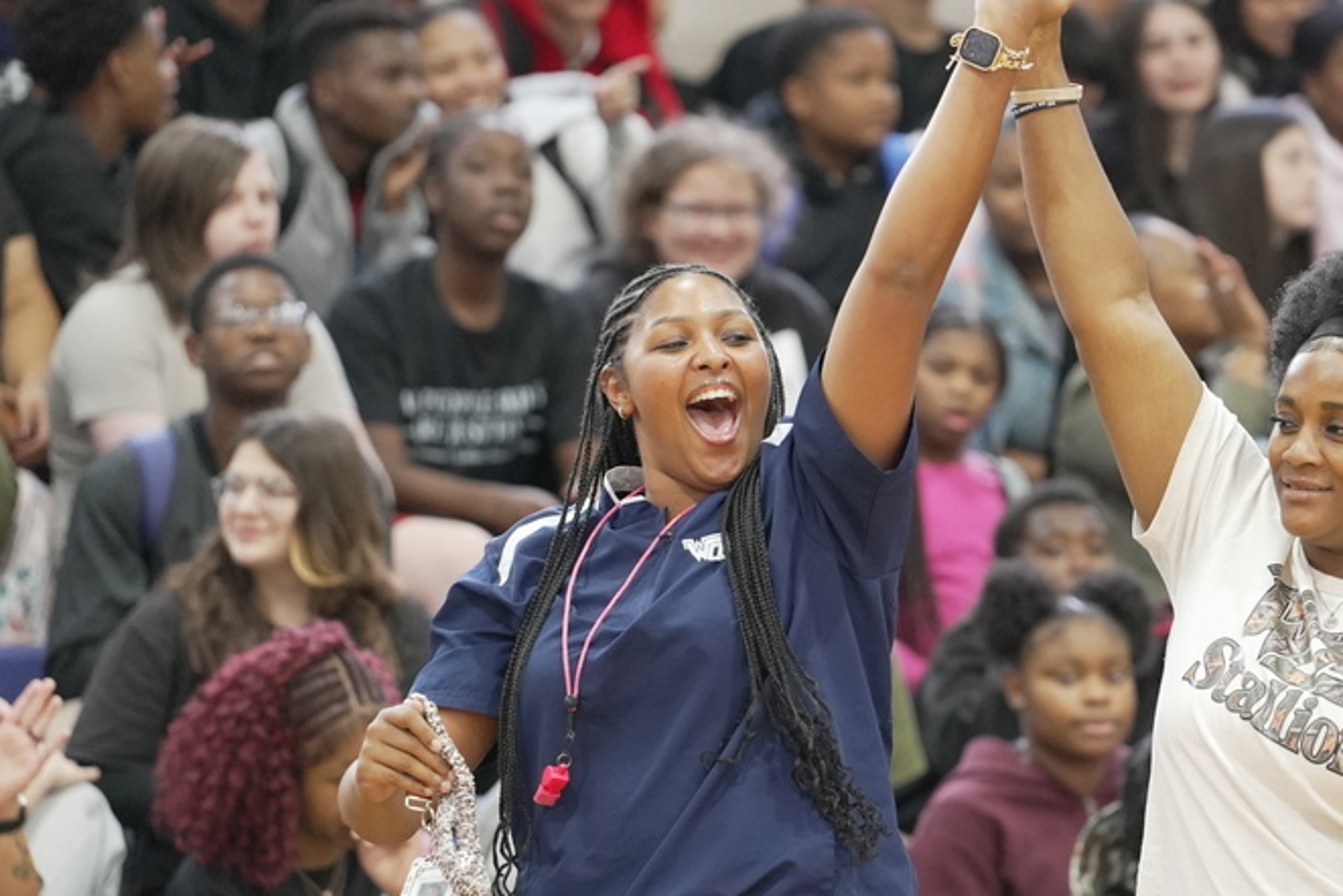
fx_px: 10674
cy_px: 515
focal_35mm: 286
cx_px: 929
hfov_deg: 7.2
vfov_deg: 4.8
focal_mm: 185
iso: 6400
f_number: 3.2
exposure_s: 1/1250
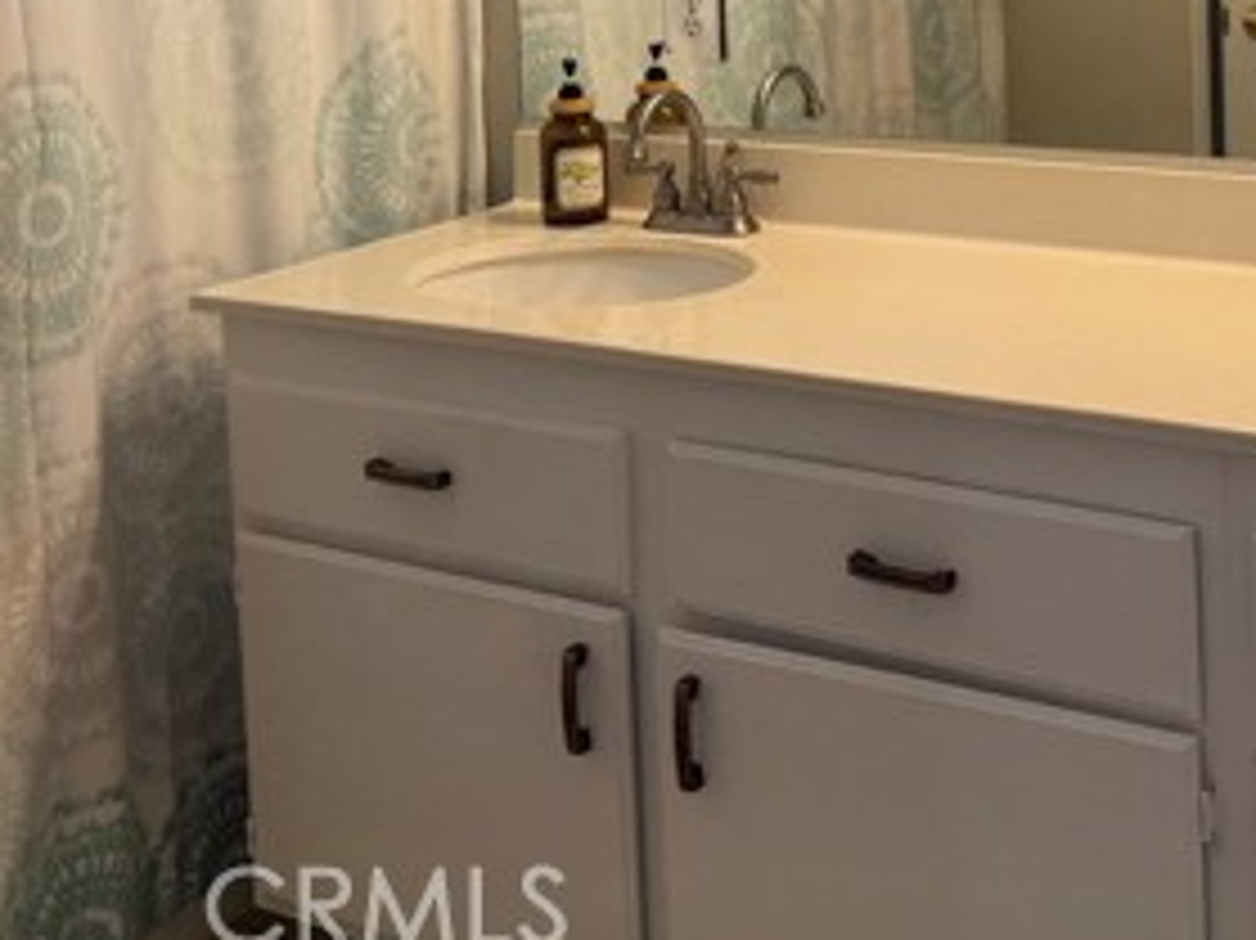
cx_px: 927
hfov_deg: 34.3
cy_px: -108
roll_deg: +1.8
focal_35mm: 55
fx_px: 1995
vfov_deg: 24.6
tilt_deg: -2.1
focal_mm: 6.76
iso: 100
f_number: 1.78
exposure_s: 1/120
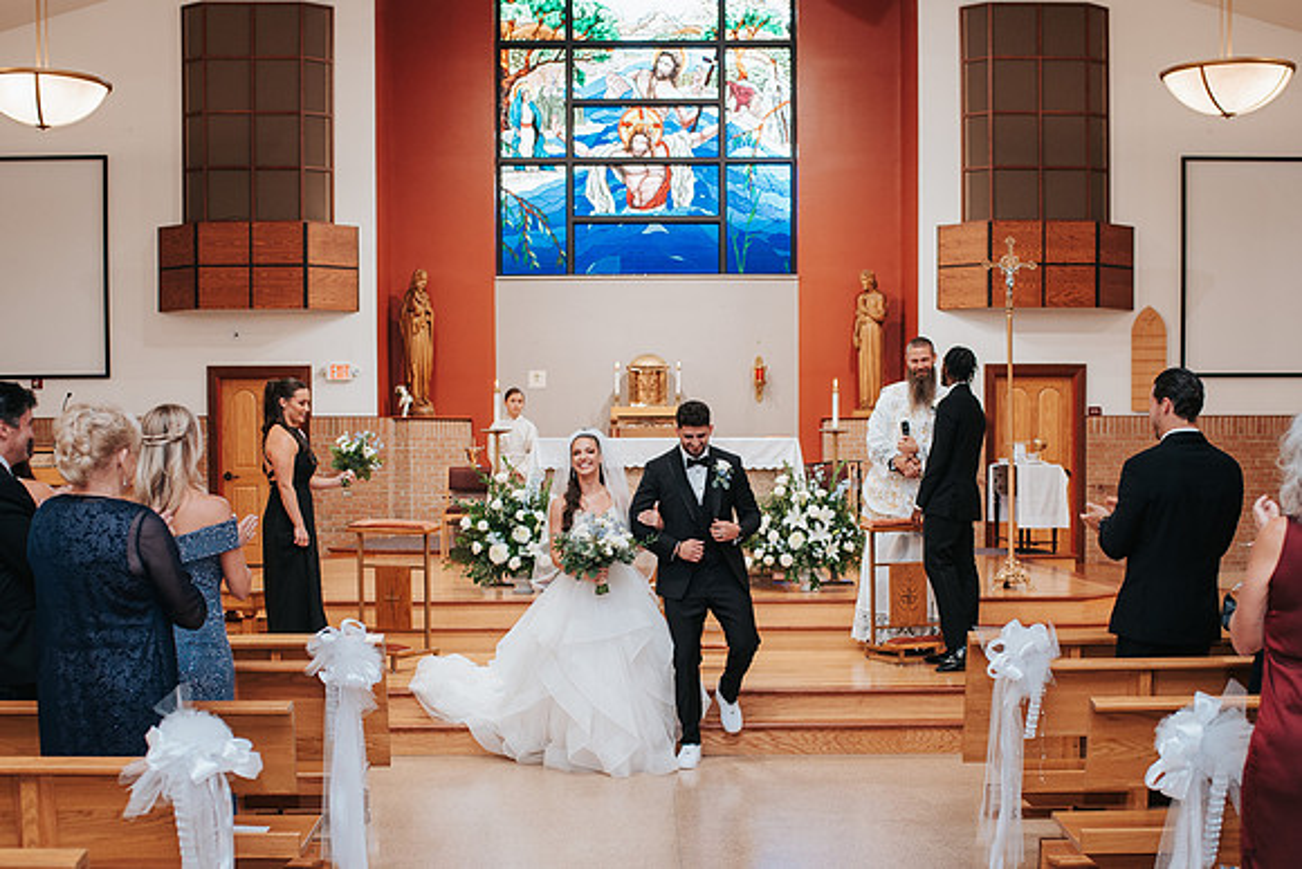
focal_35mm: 50
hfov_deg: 39.5
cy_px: 568
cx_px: 662
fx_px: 1815
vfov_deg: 26.8
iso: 640
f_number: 2.8
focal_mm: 35
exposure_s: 1/125
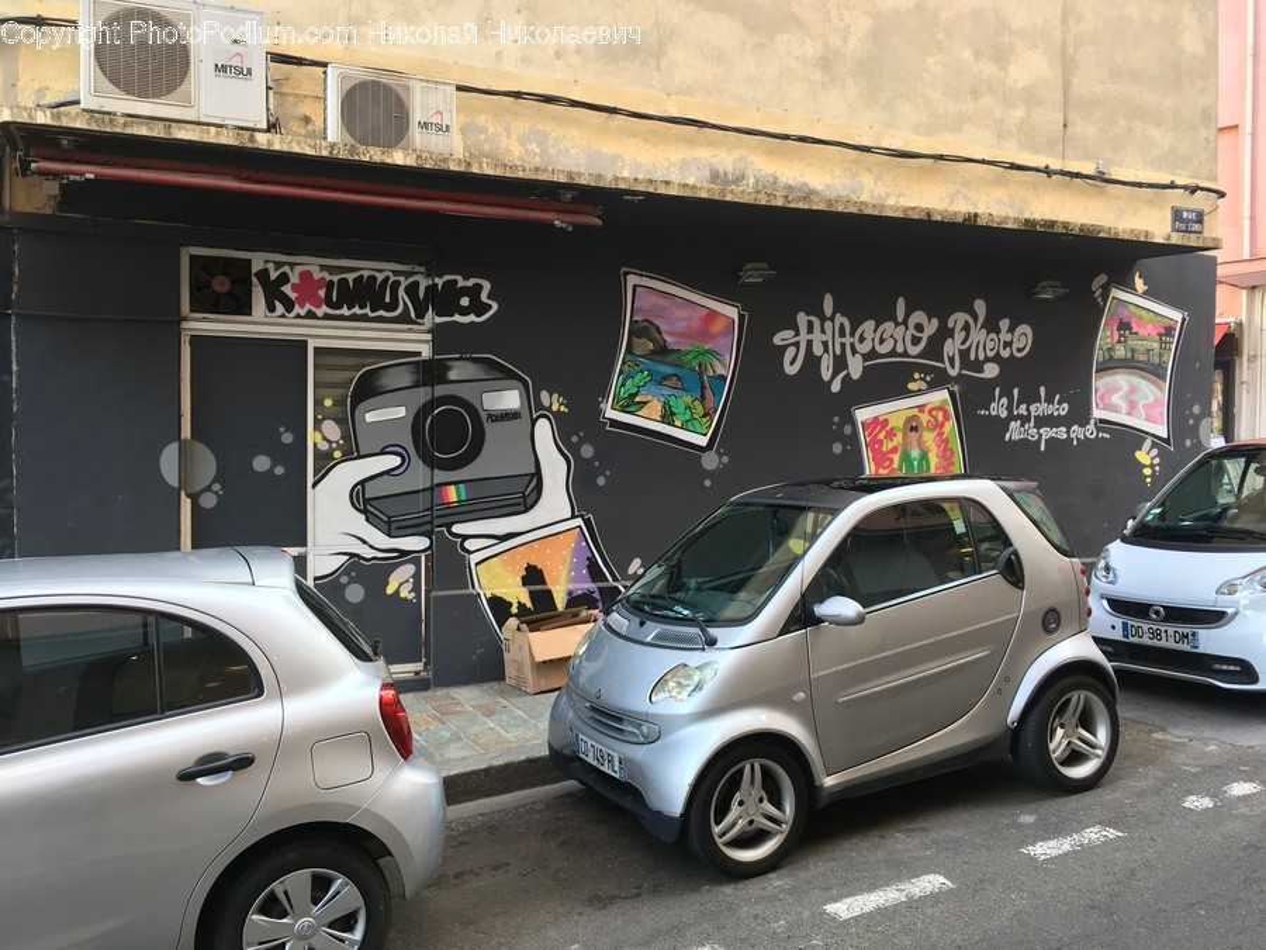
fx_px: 1061
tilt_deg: -2.2
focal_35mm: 29
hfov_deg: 61.7
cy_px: 475
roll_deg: -0.4
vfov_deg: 48.2
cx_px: 633
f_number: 2.2
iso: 32
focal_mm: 4.15
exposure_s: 1/50
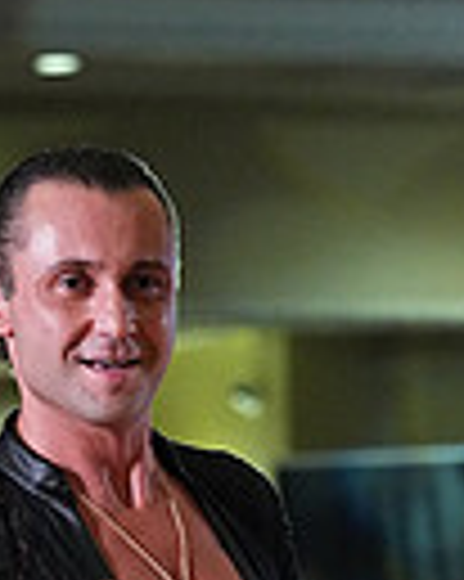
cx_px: 606
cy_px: 1093
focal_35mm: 591
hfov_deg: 2.6
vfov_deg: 3.3
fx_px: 10157
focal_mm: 140
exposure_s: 1/400
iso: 8000
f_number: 5
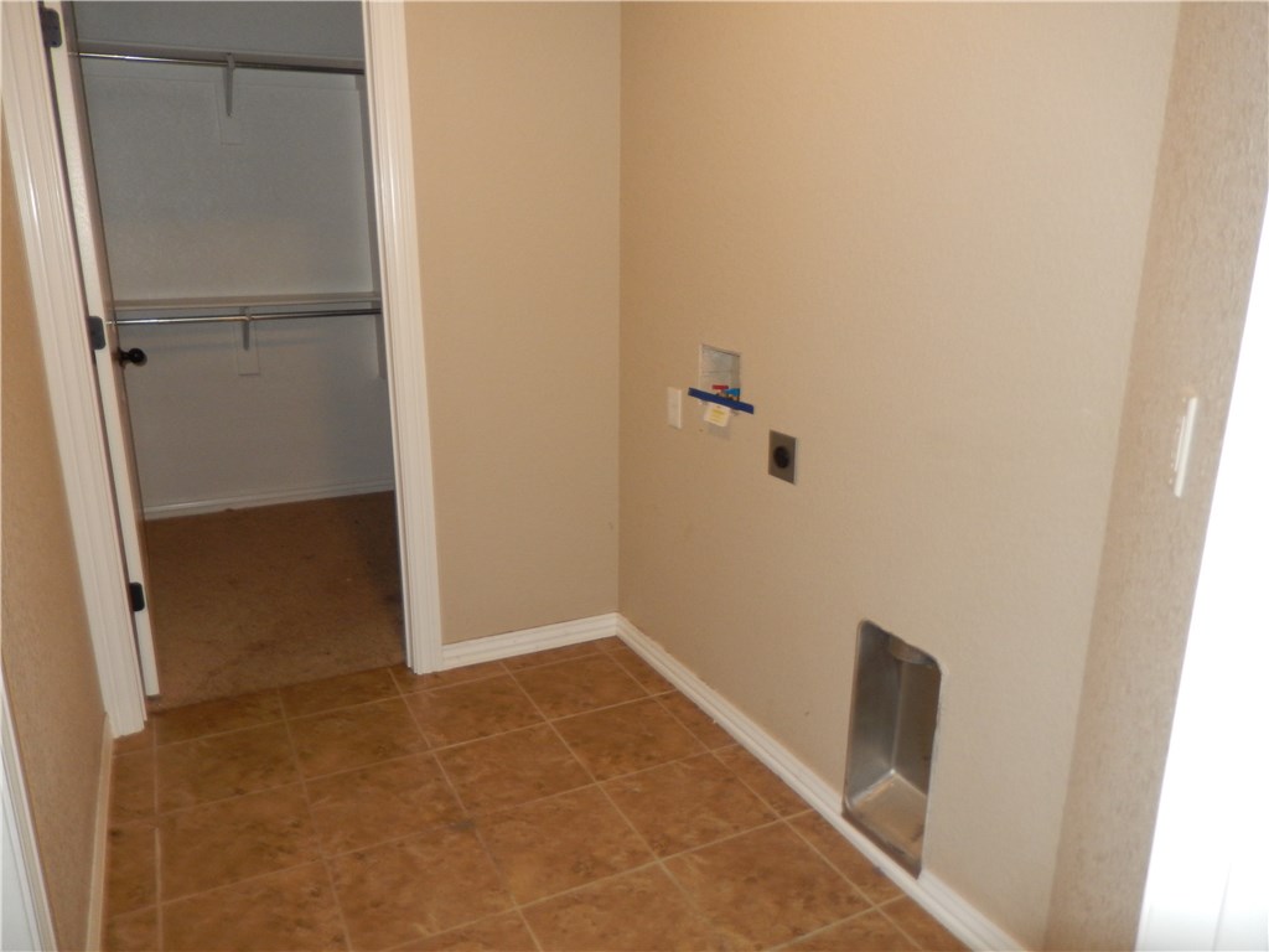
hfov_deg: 69.4
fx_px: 916
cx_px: 634
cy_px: 476
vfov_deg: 54.9
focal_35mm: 25
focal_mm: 4.5
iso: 200
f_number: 3.4
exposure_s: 1/30
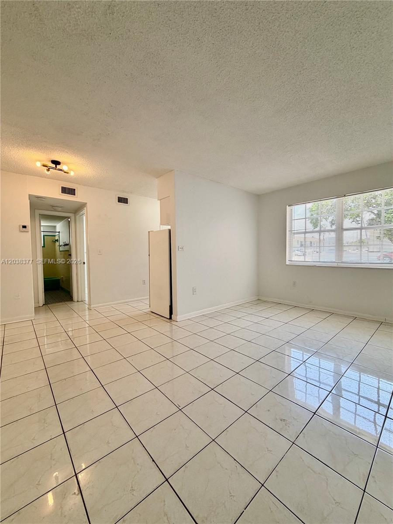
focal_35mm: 14
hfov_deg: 85.7
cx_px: 196
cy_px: 262
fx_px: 212
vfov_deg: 102.1
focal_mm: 2.22
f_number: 2.2
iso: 64
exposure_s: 1/120
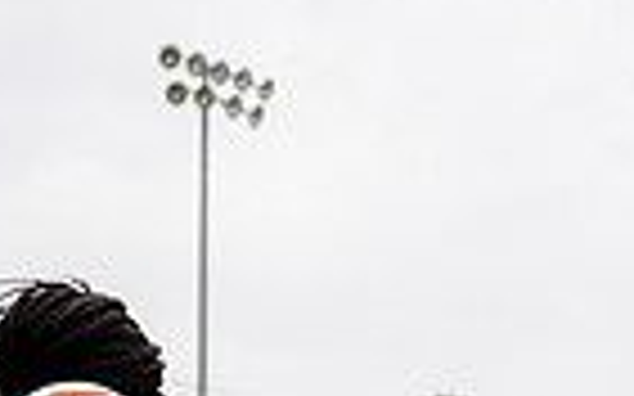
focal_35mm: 114
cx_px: 108
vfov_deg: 9.9
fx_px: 1969
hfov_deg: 18.1
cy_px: 981
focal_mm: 35
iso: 64
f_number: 5
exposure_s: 1/250
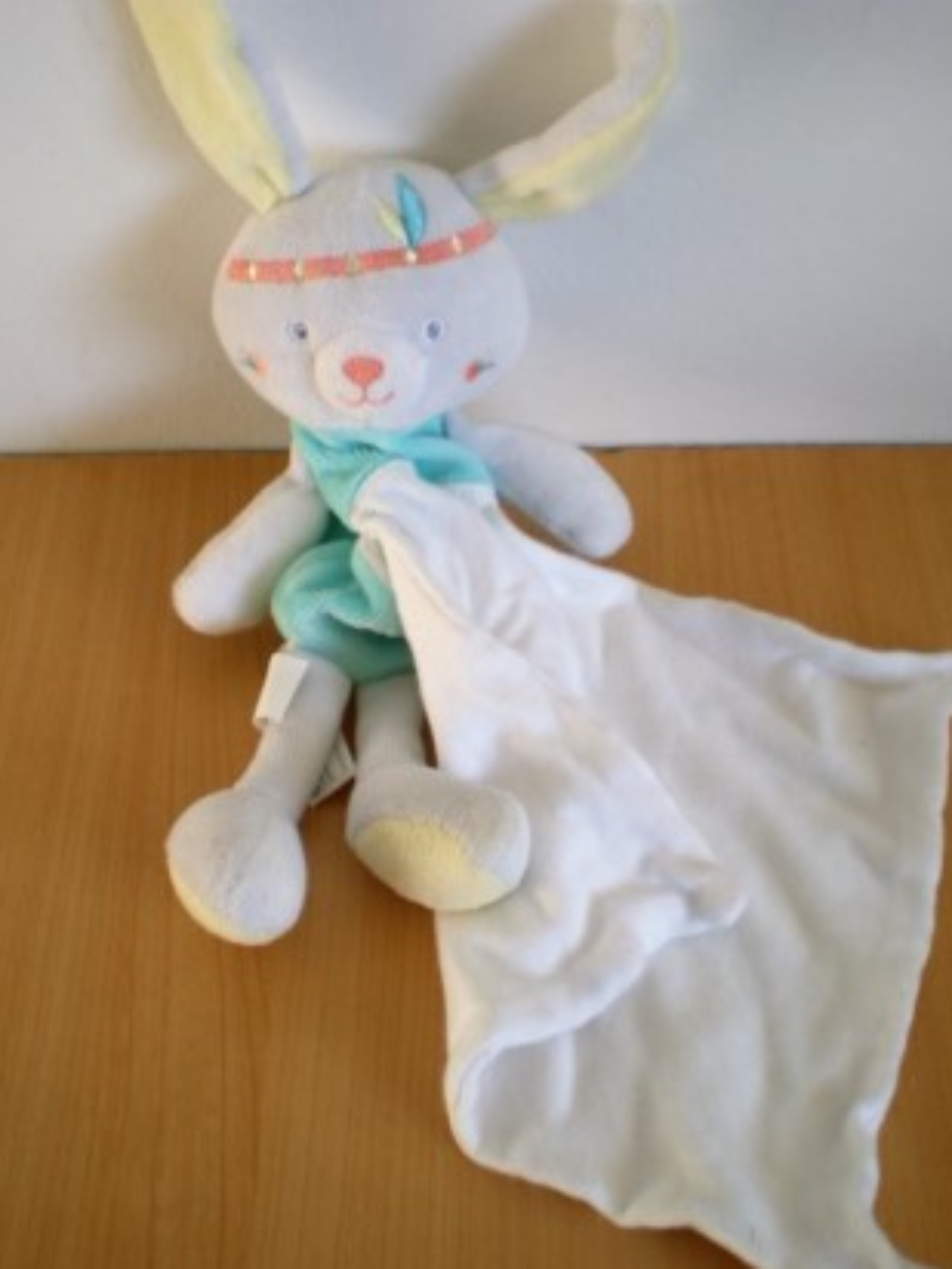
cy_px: 650
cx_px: 437
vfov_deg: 39.7
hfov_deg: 30.3
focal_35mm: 48
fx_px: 1760
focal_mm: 6.3
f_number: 3.1
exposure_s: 1/79.8
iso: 64
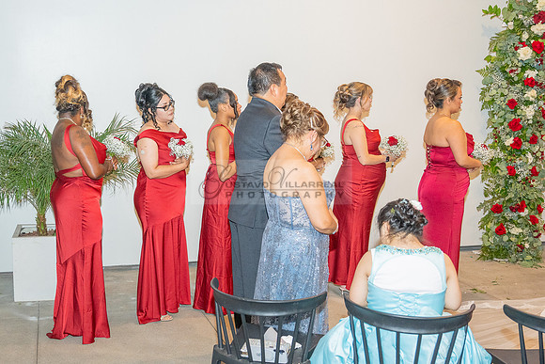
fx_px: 669
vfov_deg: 30.4
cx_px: 204
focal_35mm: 44
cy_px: 186
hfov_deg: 44.0
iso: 1250
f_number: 3.2
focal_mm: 29.5
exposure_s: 1/200
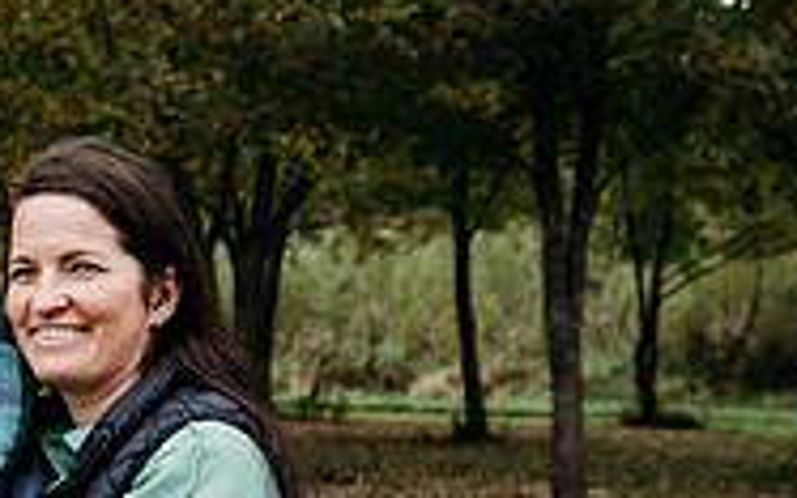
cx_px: -290
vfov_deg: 10.7
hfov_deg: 15.9
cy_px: 300
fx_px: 2672
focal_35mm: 123
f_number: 5
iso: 200
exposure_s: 1/250
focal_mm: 39
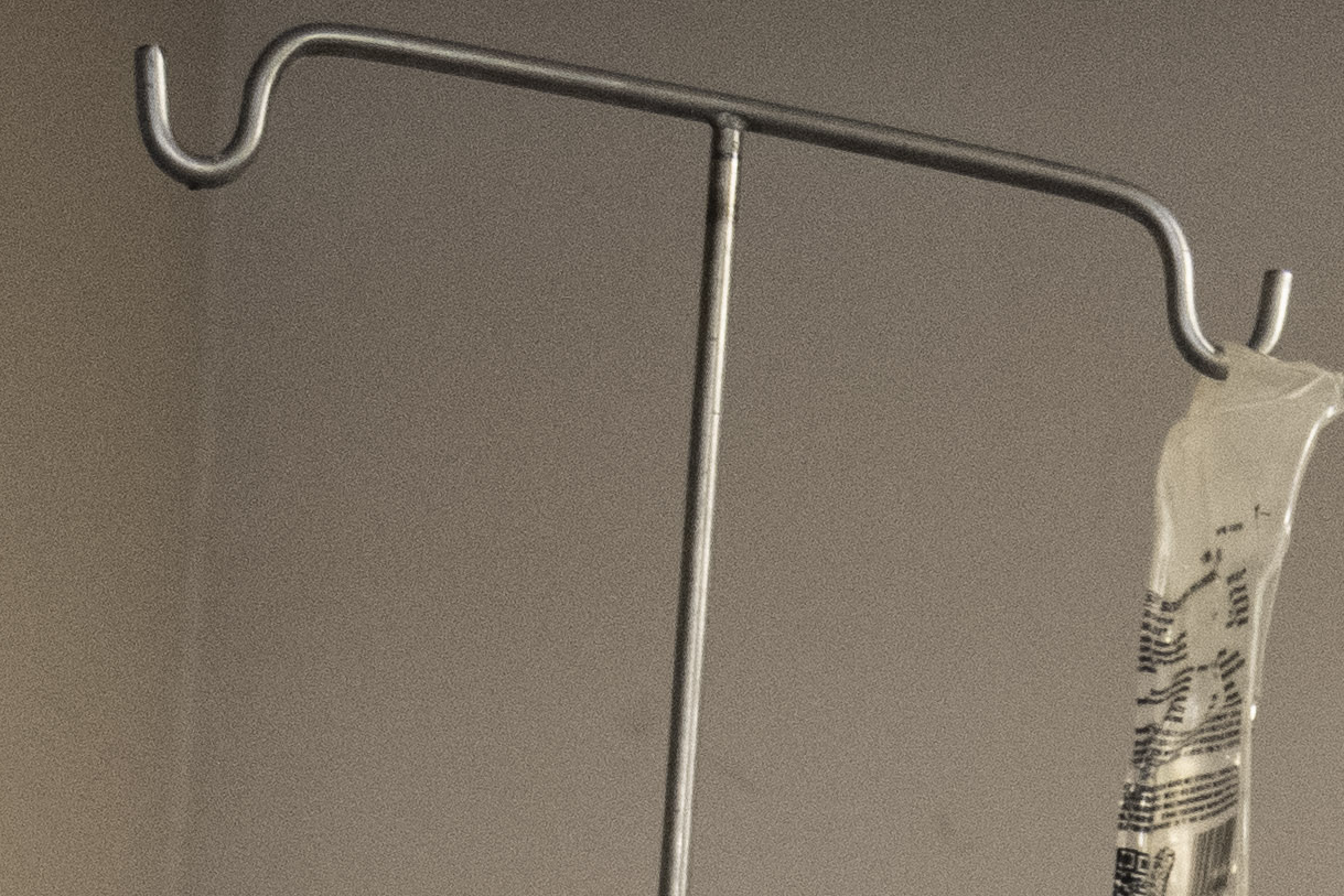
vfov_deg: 5.4
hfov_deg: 8.7
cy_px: 2889
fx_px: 8848
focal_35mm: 237
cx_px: 1010
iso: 800
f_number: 2.8
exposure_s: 1/160
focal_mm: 35
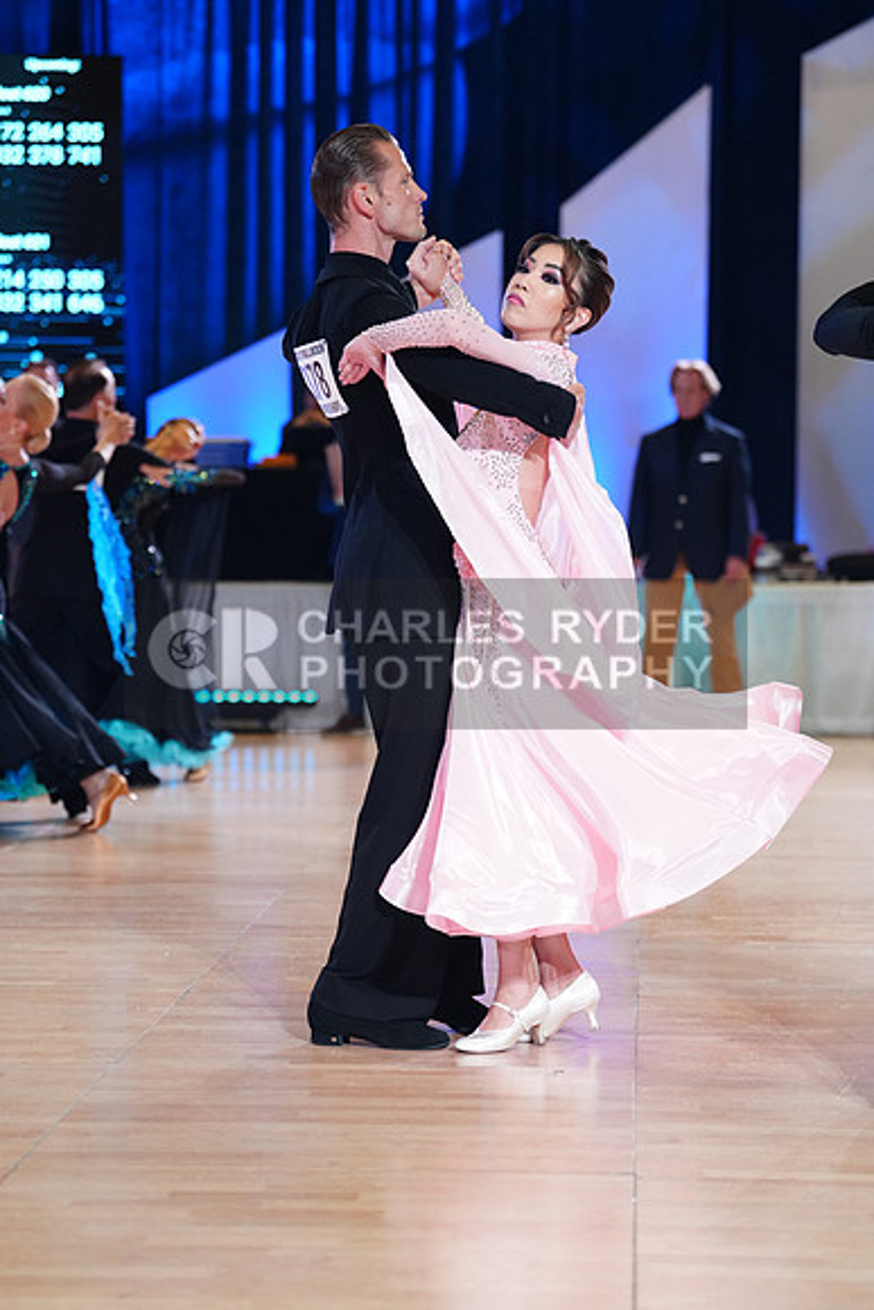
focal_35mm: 88
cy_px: 655
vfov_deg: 23.1
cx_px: 437
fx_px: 3203
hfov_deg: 15.5
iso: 2000
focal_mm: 88
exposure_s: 1/400
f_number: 2.8
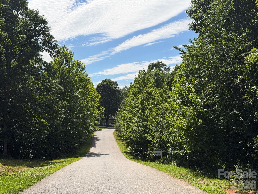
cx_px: 129
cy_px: 97
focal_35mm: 48
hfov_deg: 39.7
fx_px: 358
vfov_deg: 30.3
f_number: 1.78
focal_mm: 6.76
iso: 64
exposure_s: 1/7874
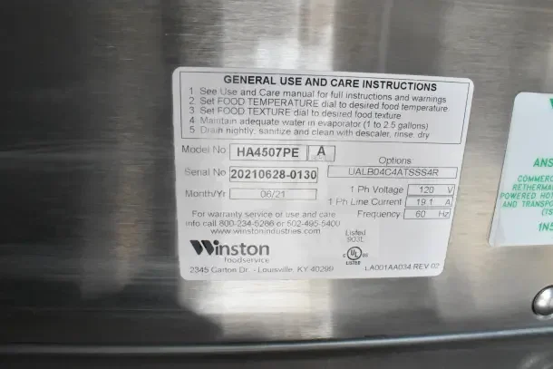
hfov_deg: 67.4
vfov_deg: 48.0
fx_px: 415
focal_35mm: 27
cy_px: 184
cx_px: 276
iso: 6400
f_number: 16
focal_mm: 18
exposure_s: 1/160
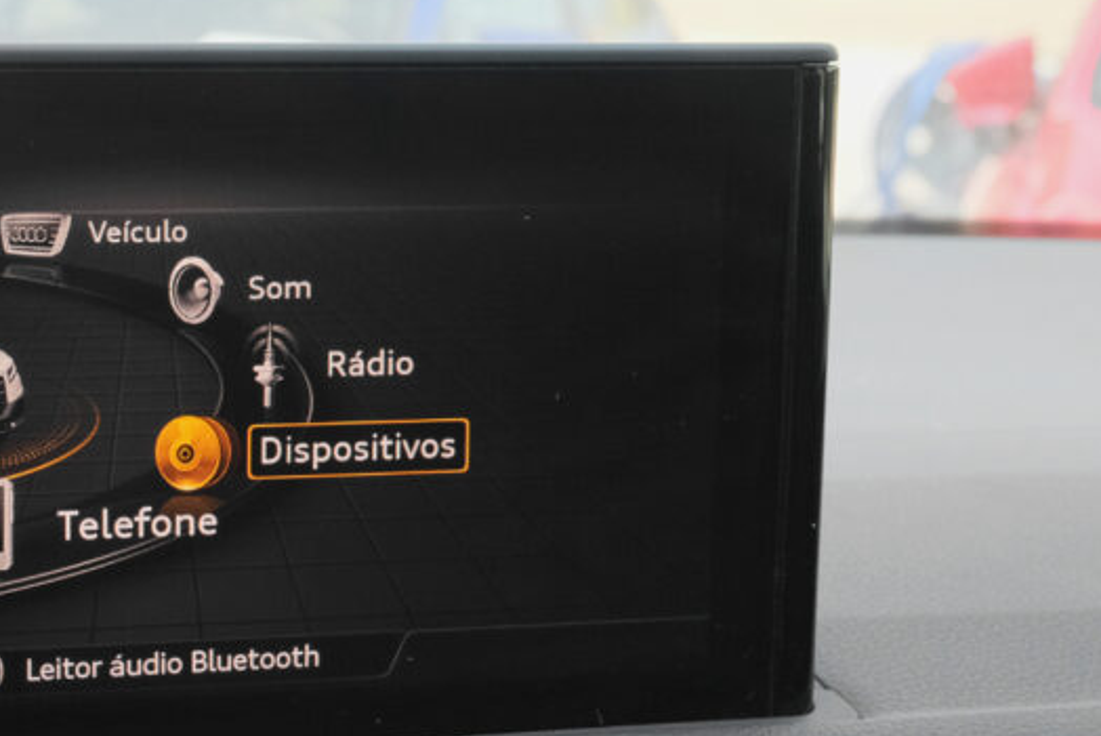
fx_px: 2509
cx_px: 84
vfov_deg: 16.6
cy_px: 535
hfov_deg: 24.0
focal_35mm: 82
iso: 2000
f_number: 9
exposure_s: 1/200
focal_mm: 28
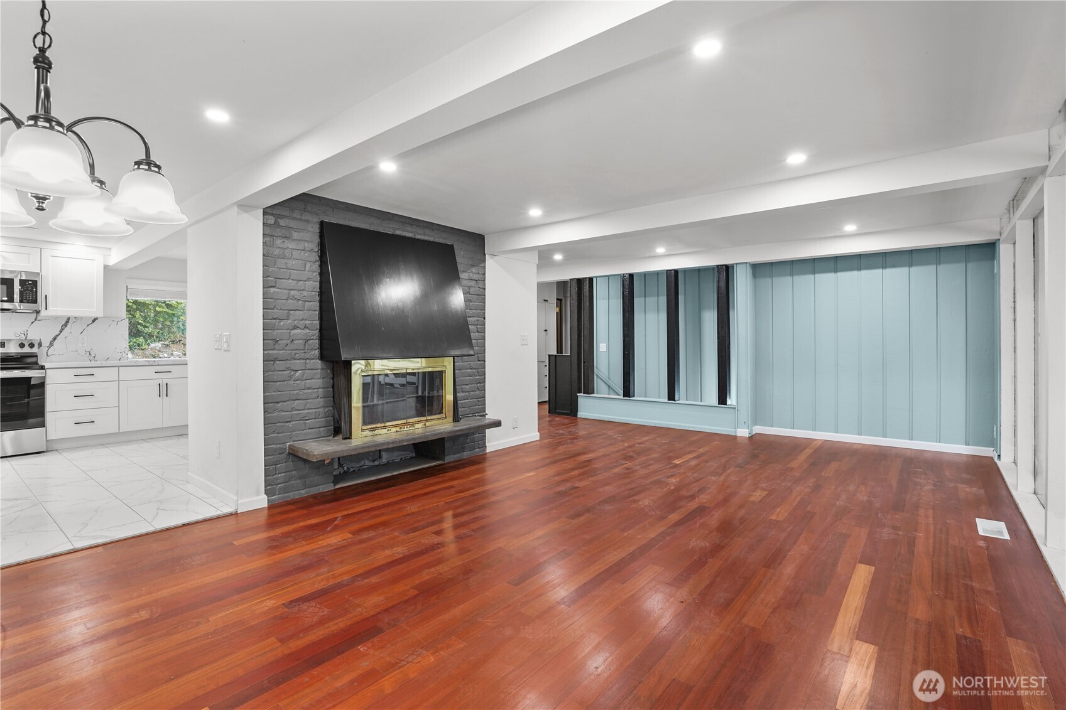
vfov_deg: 73.7
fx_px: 474
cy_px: 355
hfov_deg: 96.7
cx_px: 533
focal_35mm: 16
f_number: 7.1
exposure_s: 1/3
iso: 400
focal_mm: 16
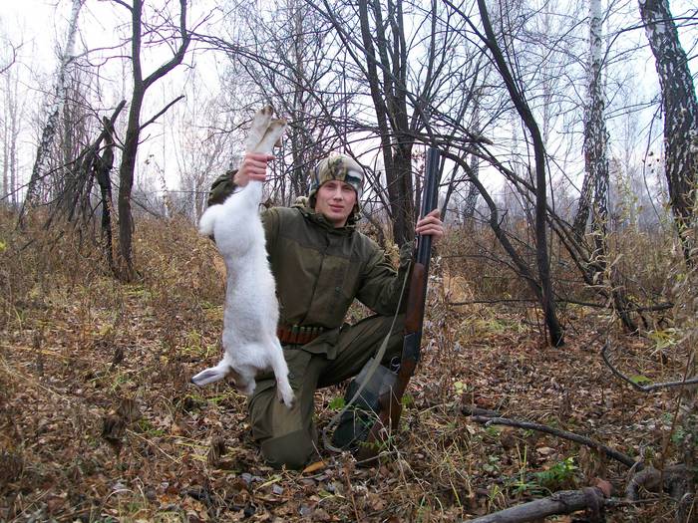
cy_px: 262
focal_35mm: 36
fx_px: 726
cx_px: 349
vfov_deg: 39.7
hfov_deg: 51.4
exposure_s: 1/100
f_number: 2.7
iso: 64
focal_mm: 6
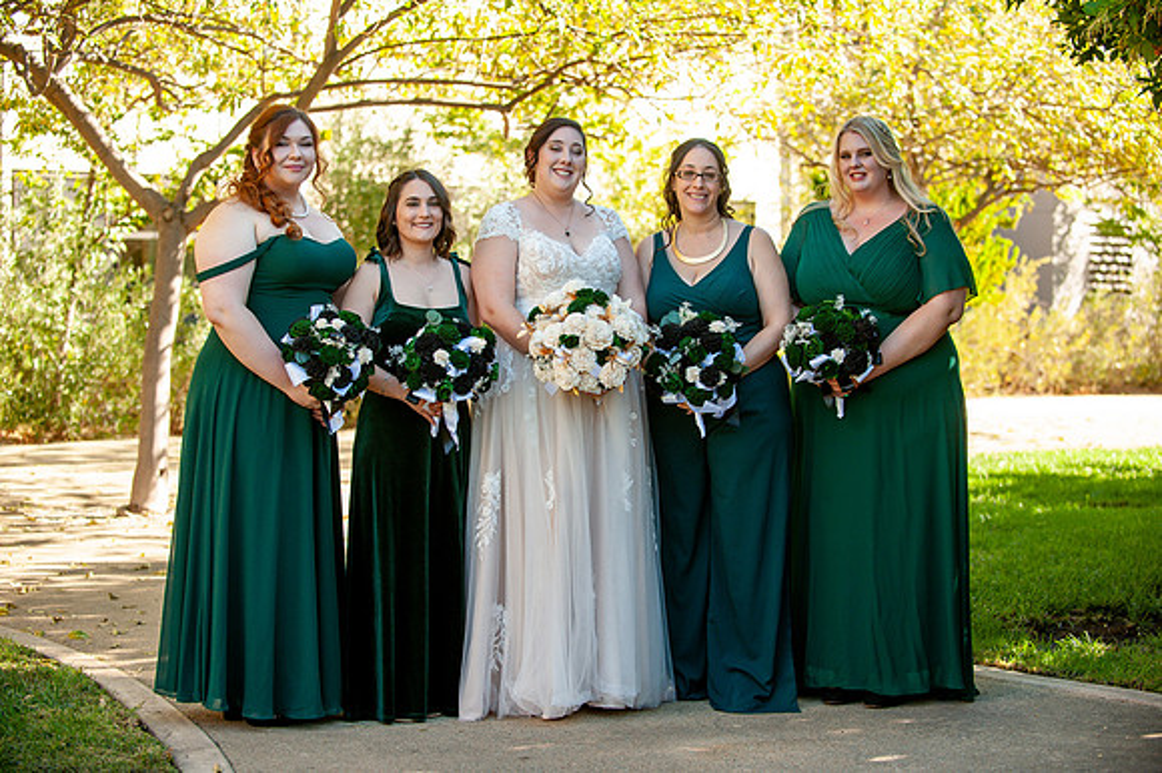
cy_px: 386
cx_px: 581
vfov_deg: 19.4
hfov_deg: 28.9
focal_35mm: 70
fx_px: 2258
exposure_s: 1/640
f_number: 3.5
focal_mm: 70
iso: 400
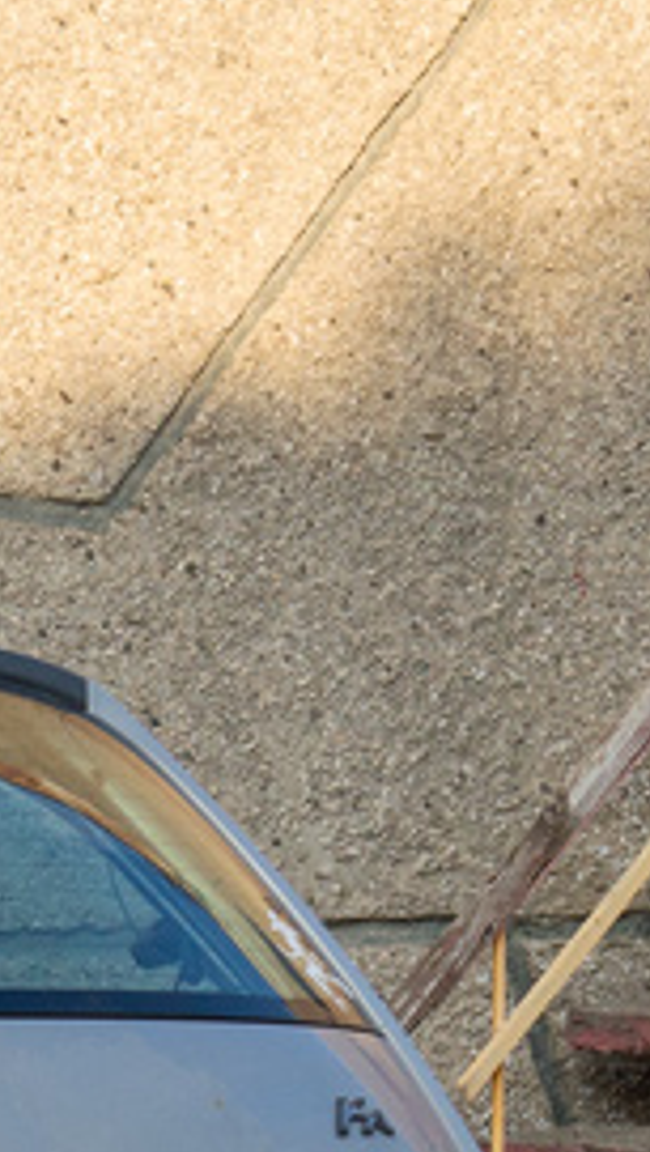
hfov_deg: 5.6
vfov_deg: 10.0
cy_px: 944
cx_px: -523
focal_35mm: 215
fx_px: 6579
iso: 200
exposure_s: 1/250
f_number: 6.3
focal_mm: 31
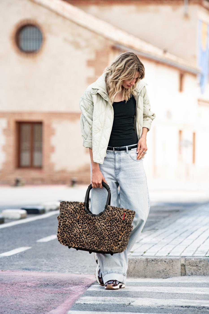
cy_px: 157
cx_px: 104
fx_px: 1611
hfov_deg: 7.4
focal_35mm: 185
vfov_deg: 11.1
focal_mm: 185
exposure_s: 1/2000
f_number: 4.5
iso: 640
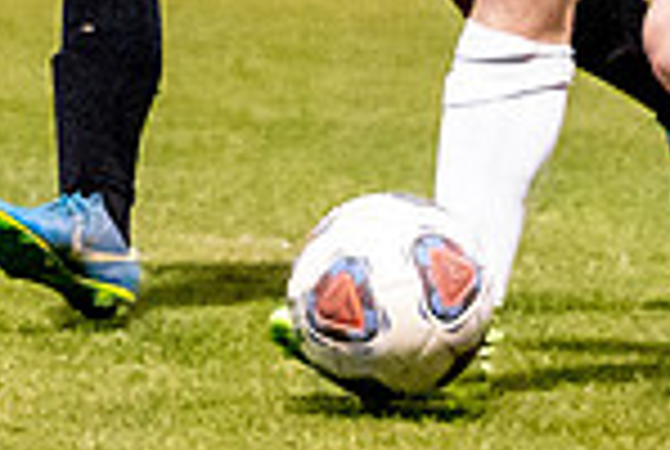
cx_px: 122
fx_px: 14452
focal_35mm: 775
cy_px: -496
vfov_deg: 1.8
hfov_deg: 2.7
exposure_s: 1/1250
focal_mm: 116
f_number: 2.8
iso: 6400
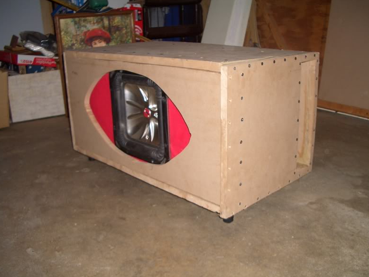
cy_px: 140
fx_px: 384
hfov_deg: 51.4
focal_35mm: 36
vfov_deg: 39.6
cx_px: 185
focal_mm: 5.8
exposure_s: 1/60
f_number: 2.6
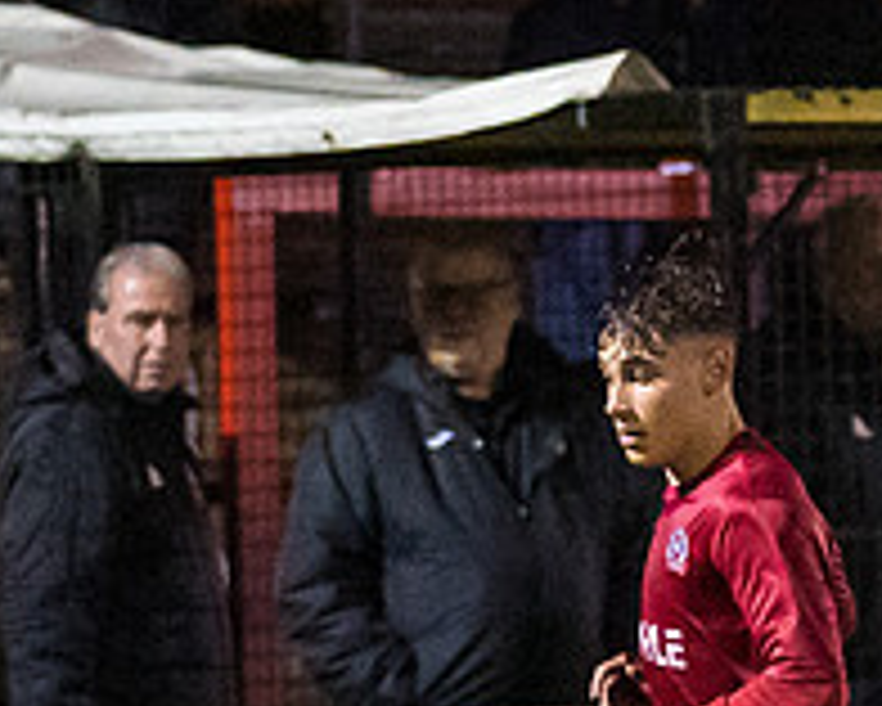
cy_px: 754
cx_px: 783
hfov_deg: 2.4
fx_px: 21050
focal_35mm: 806
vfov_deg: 1.9
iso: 6400
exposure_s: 1/1000
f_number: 2.8
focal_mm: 129
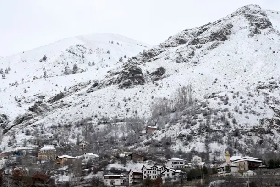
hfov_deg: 16.9
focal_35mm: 121
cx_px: 153
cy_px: 104
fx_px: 941
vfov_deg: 11.3
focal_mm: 56
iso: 640
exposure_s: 1/1000
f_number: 8
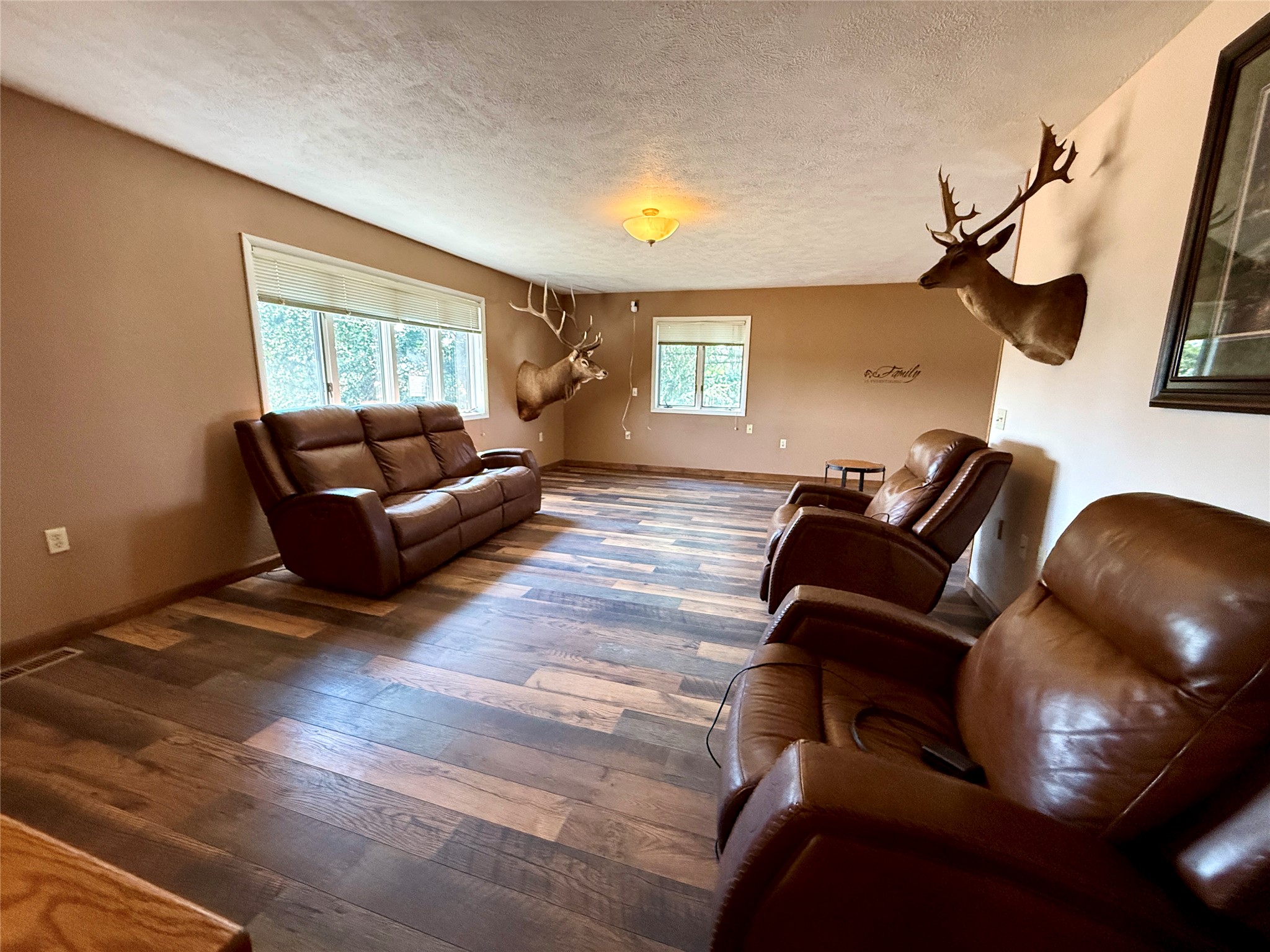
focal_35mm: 14
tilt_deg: -9.7
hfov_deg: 102.1
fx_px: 514
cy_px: 476
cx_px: 635
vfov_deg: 85.7
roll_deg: -0.7
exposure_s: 1/120
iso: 500
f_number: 2.2
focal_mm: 2.22
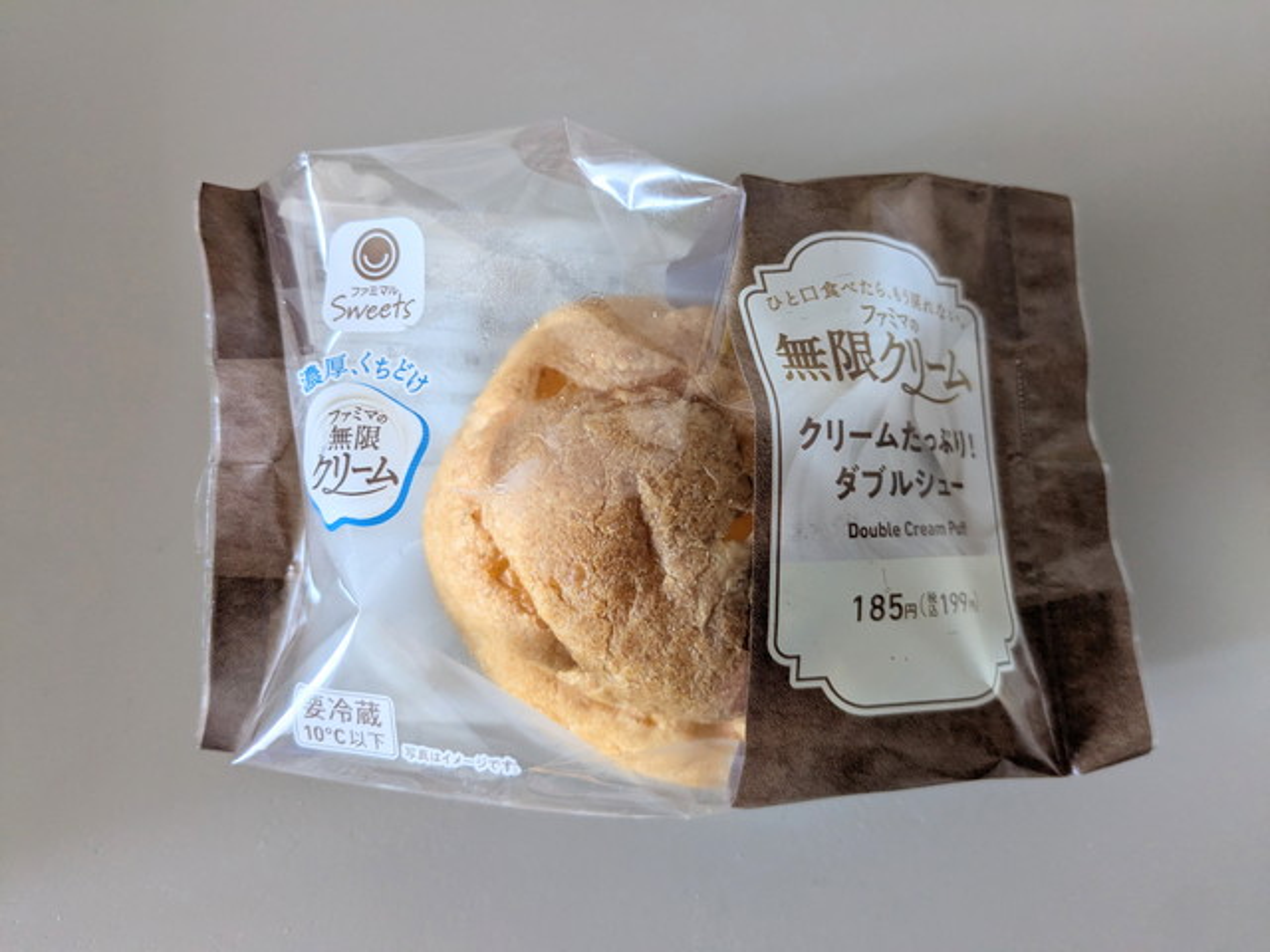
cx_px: 635
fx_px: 991
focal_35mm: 27
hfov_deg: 65.3
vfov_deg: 51.4
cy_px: 476
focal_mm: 4.38
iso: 182
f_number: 1.73
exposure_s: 1/100
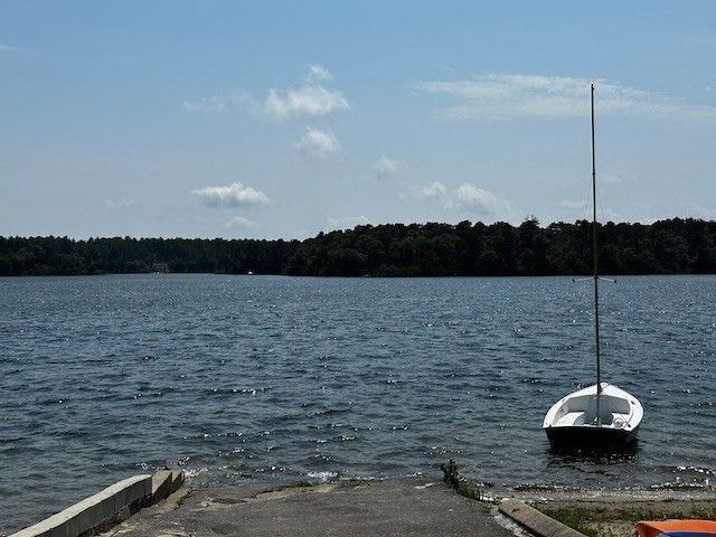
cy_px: 268
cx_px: 358
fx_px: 993
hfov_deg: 39.7
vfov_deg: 30.3
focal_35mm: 48
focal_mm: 6.86
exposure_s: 1/9804
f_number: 1.78
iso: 64
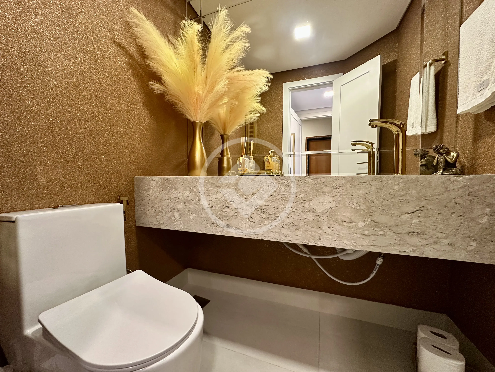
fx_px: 200
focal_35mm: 14
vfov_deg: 85.7
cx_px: 248
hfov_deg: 102.1
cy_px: 186
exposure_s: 1/60
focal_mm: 2.22
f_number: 2.2
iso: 400
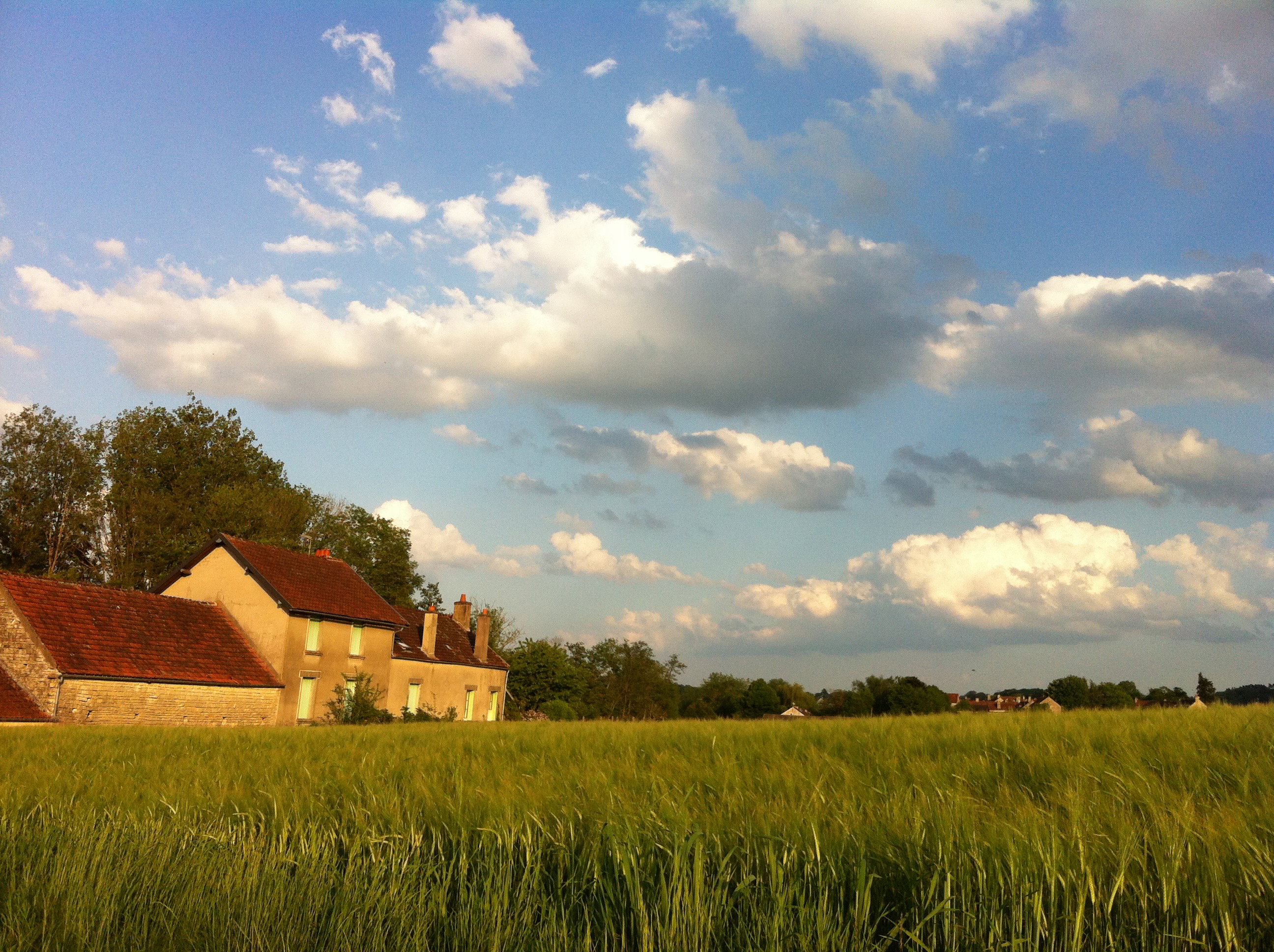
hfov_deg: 52.7
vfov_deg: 40.6
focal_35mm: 35
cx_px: 637
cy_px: 476
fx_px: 1286
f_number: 2.8
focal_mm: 3.85
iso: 80
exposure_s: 1/1207
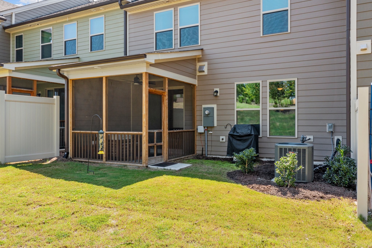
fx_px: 289
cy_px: 124
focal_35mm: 28
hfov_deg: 65.5
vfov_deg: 46.4
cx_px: 186
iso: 100
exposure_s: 1/200
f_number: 5
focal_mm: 10.26
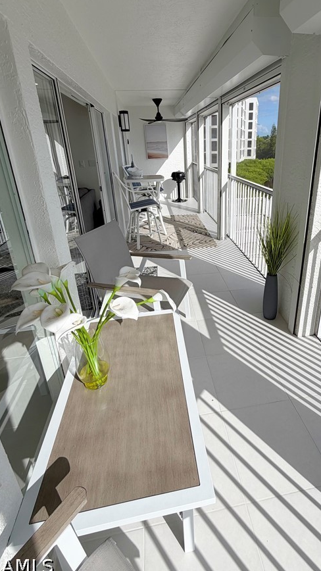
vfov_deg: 92.1
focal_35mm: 18
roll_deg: +1.7
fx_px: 272
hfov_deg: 60.3
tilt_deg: -20.3
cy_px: 245
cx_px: 197
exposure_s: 1/928
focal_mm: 2.22
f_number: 2.2
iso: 20
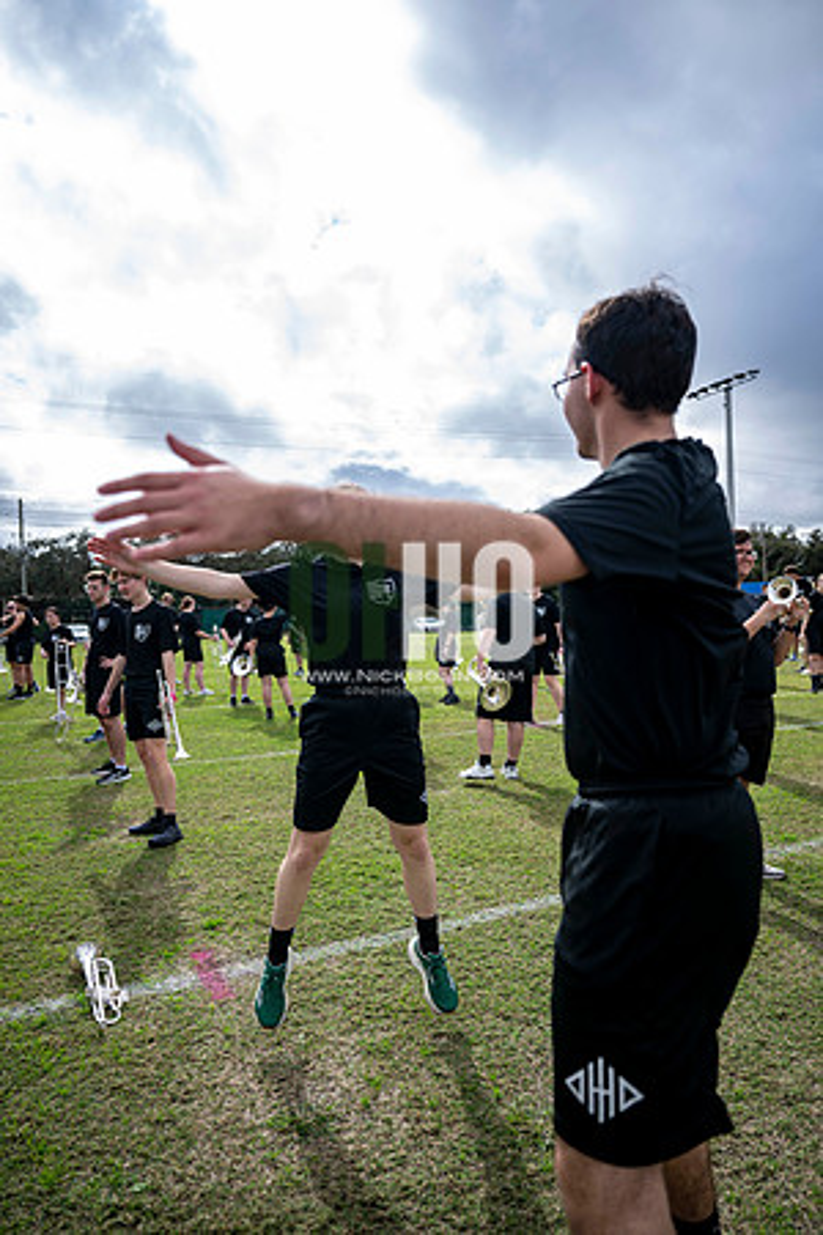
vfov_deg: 73.7
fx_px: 823
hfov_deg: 53.1
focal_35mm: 24
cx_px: 412
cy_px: 618
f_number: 2.8
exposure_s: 1/1250
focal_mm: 24
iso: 100
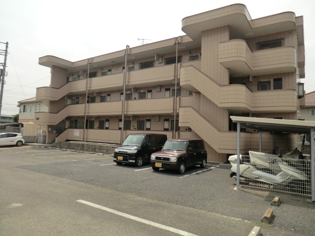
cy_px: 118
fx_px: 218
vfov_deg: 56.8
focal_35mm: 24
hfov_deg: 71.6
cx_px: 158
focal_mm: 4.3
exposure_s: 1/250
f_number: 7.5
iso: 80
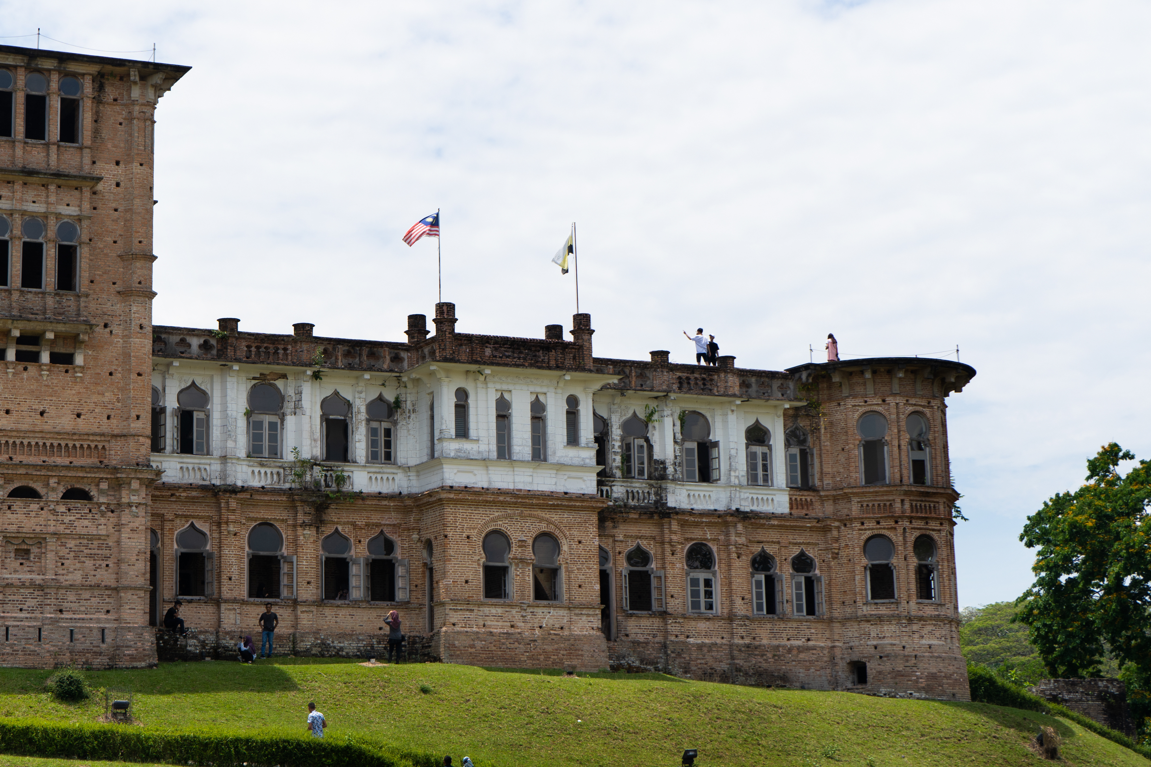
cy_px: 303
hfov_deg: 29.0
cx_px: 377
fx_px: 2206
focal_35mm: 69
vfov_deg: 19.7
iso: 100
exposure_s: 1/320
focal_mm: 49
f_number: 9
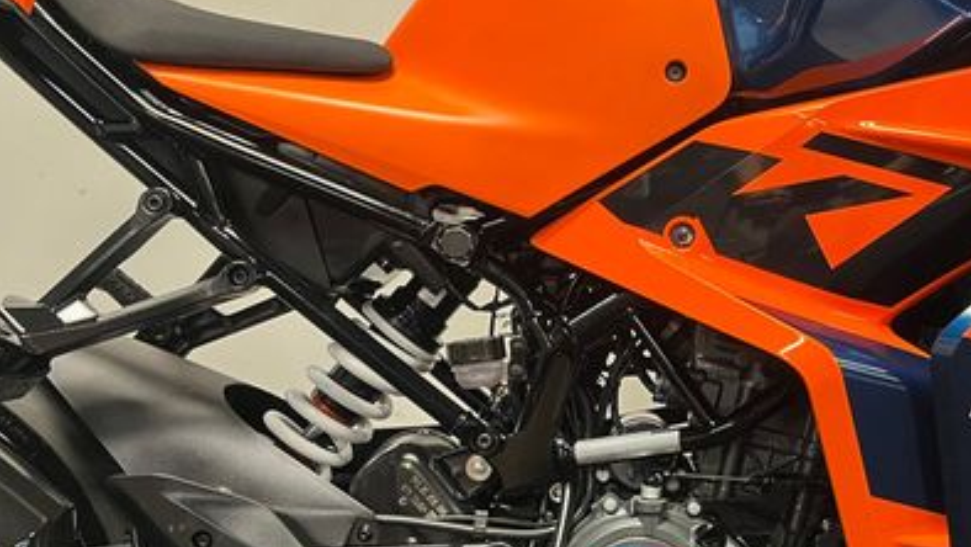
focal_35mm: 46
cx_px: 665
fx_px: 1185
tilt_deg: -8.5
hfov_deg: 43.8
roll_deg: +0.1
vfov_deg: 25.9
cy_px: 338
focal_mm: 5.1
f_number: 1.6
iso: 250
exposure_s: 1/50
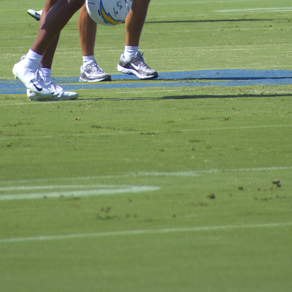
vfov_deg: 1.9
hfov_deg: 1.9
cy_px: -91
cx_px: 125
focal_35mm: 927
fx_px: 8847
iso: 250
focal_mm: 250
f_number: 6.3
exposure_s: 1/2000
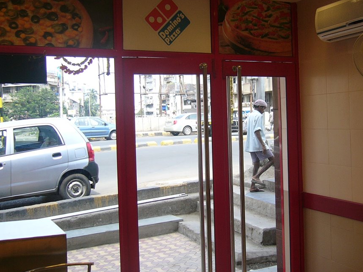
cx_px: 200
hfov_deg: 38.9
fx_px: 514
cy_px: 114
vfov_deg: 29.6
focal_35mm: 49
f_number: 2.8
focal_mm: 5.8
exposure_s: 1/200
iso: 50
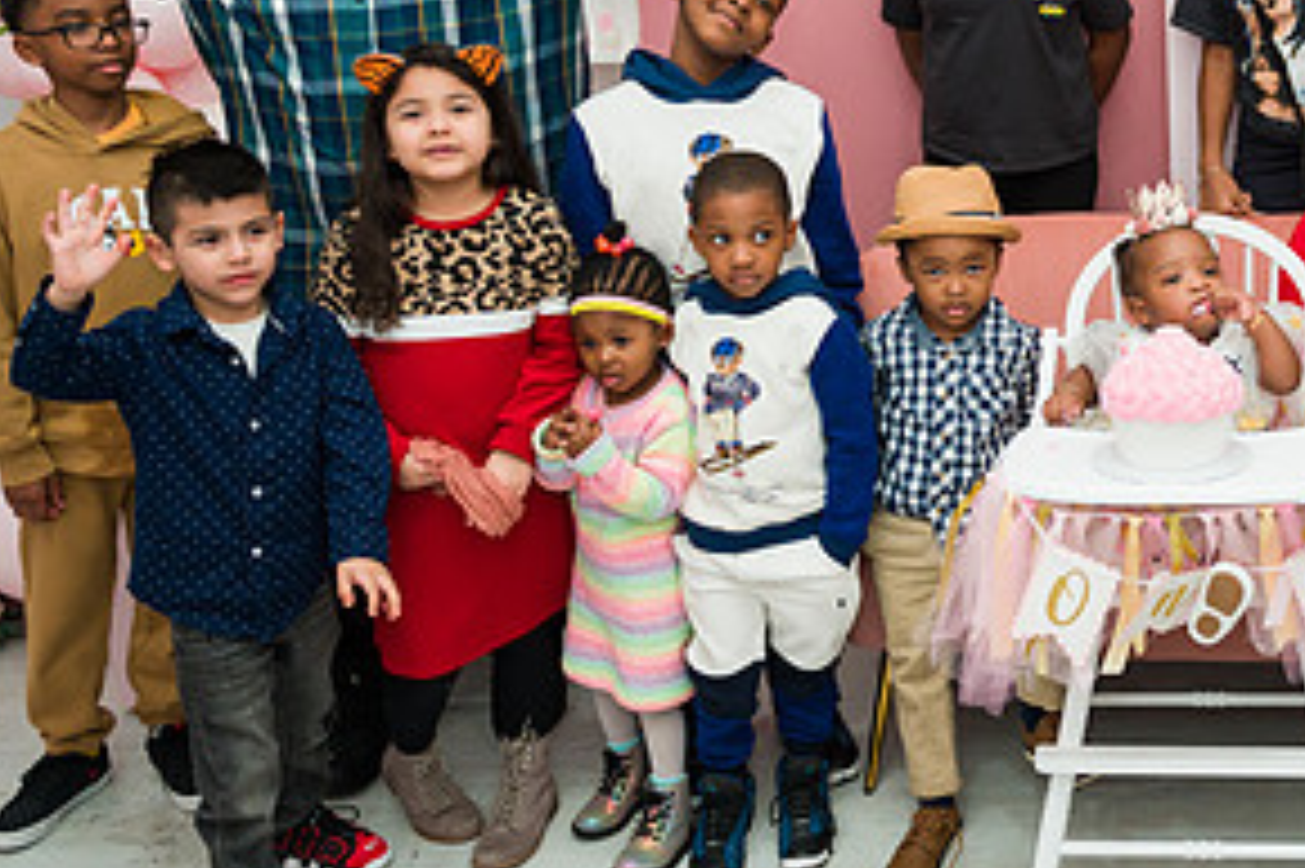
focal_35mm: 48
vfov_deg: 27.7
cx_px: 1156
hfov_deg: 38.5
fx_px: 1739
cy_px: 225
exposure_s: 1/200
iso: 800
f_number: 3.2
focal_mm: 24
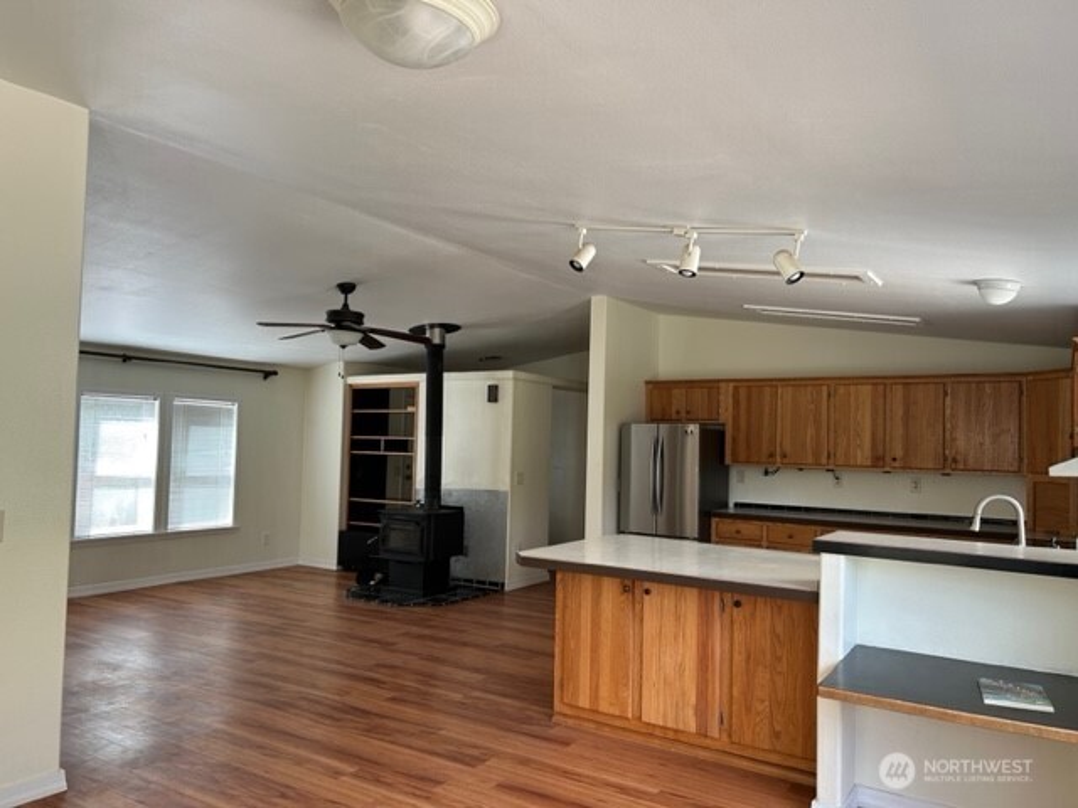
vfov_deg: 53.1
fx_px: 810
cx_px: 539
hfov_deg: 67.3
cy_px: 404
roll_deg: -1.0
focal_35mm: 26
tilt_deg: +4.1
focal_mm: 5.7
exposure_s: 1/121
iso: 50
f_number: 1.5
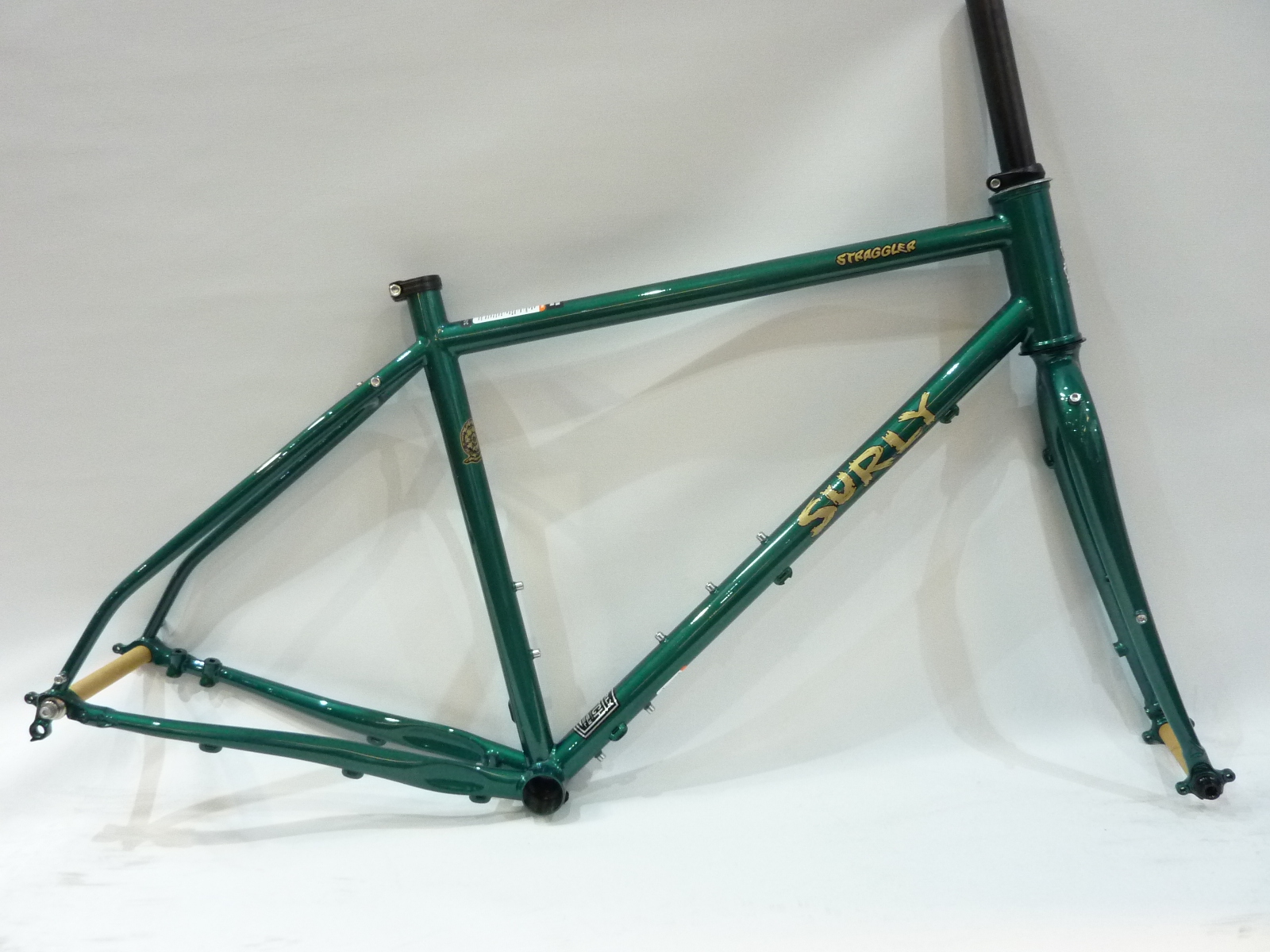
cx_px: 635
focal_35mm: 25
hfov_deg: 69.4
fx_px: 917
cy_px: 476
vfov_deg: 54.9
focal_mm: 4.1
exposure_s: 1/20
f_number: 3.3
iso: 400
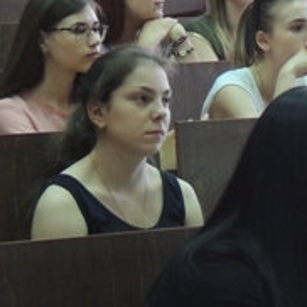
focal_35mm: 214
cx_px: 454
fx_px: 2147
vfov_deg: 8.2
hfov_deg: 8.0
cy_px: 46
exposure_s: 1/20
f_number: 3.7
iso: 400
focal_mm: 9.8
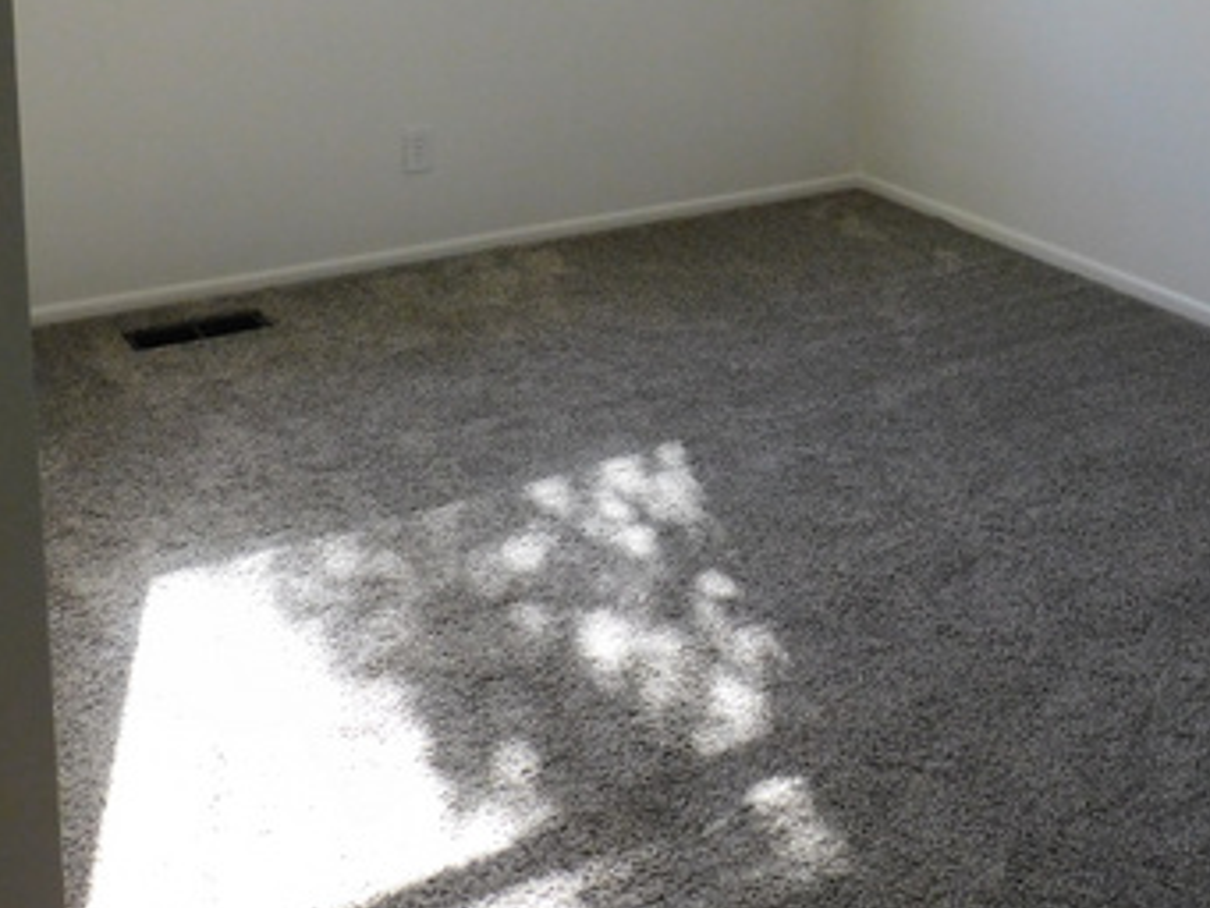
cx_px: 763
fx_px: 1574
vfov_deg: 30.6
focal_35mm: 45
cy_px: 67
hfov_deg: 41.7
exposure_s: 1/200
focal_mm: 4.3
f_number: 3.3
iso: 400
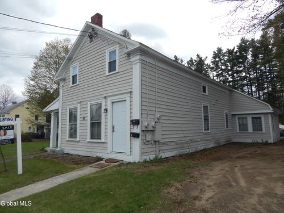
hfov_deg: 73.9
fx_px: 189
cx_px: 142
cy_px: 106
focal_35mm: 23
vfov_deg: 58.9
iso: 125
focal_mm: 4
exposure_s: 1/400
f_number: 6
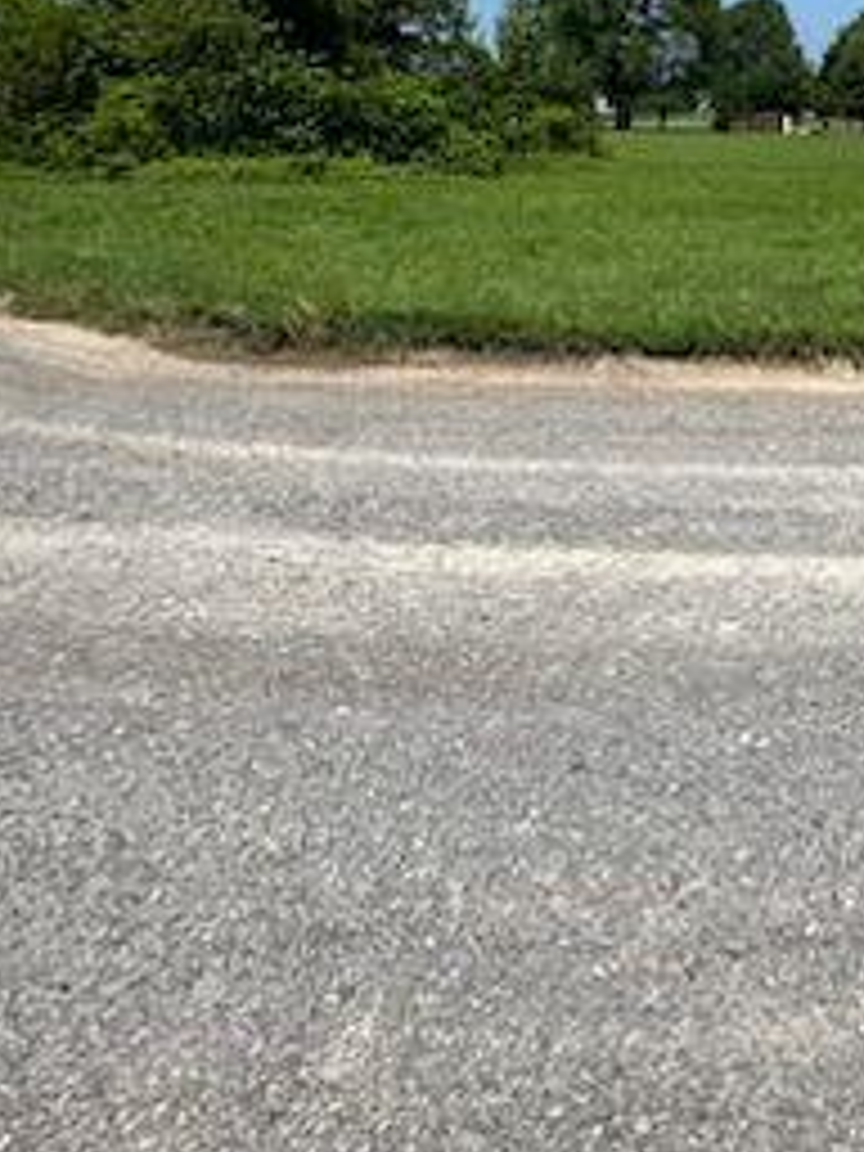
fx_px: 1165
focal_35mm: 35
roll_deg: -1.0
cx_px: 900
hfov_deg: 35.9
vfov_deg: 48.2
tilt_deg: +0.5
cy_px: 158
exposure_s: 1/2681
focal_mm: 2.22
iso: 40
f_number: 2.2
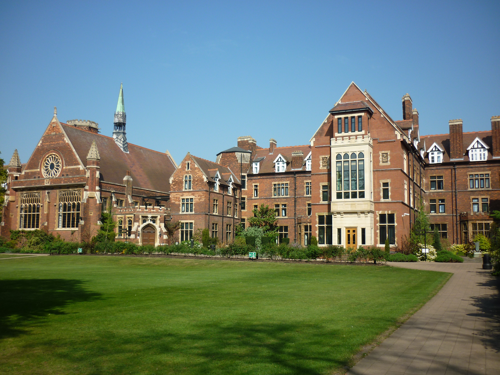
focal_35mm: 33
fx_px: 477
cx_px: 250
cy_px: 188
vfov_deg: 42.9
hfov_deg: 55.4
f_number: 8
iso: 80
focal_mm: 5.5
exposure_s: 1/160
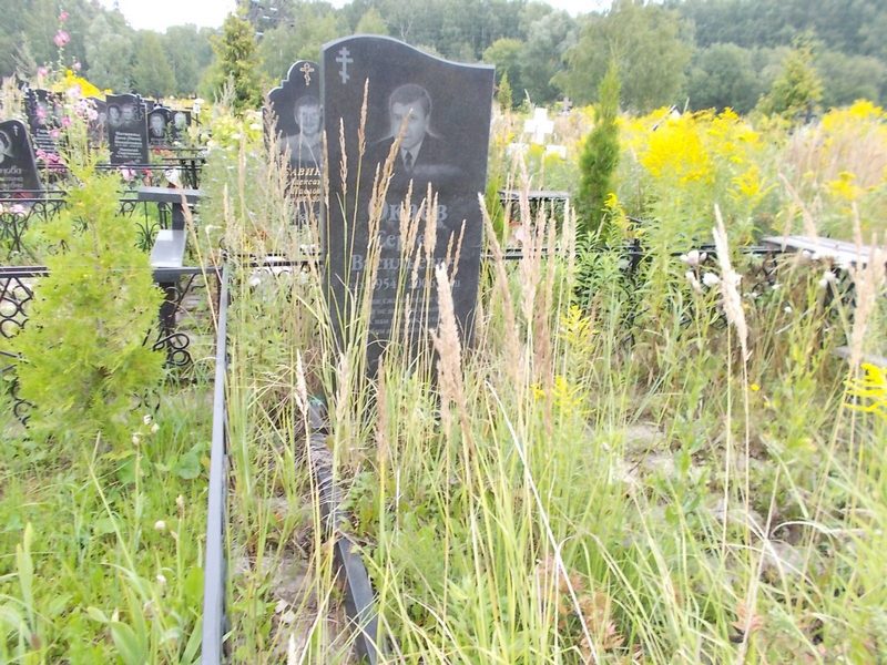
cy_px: 332
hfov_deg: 67.3
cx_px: 444
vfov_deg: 53.1
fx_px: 666
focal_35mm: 26
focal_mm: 4.6
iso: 80
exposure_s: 1/30
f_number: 3.2
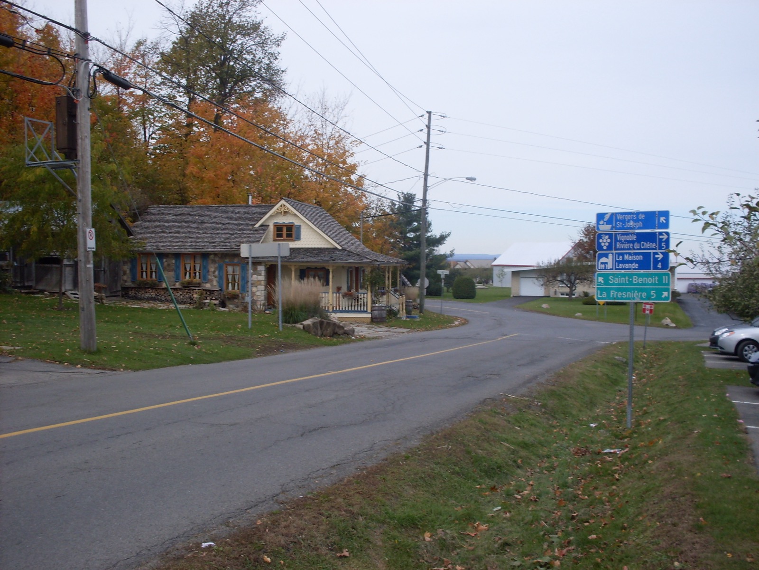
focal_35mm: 38
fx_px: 833
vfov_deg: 37.7
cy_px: 285
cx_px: 380
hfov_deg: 49.0
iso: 80
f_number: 8.4
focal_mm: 6.3
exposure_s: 1/90
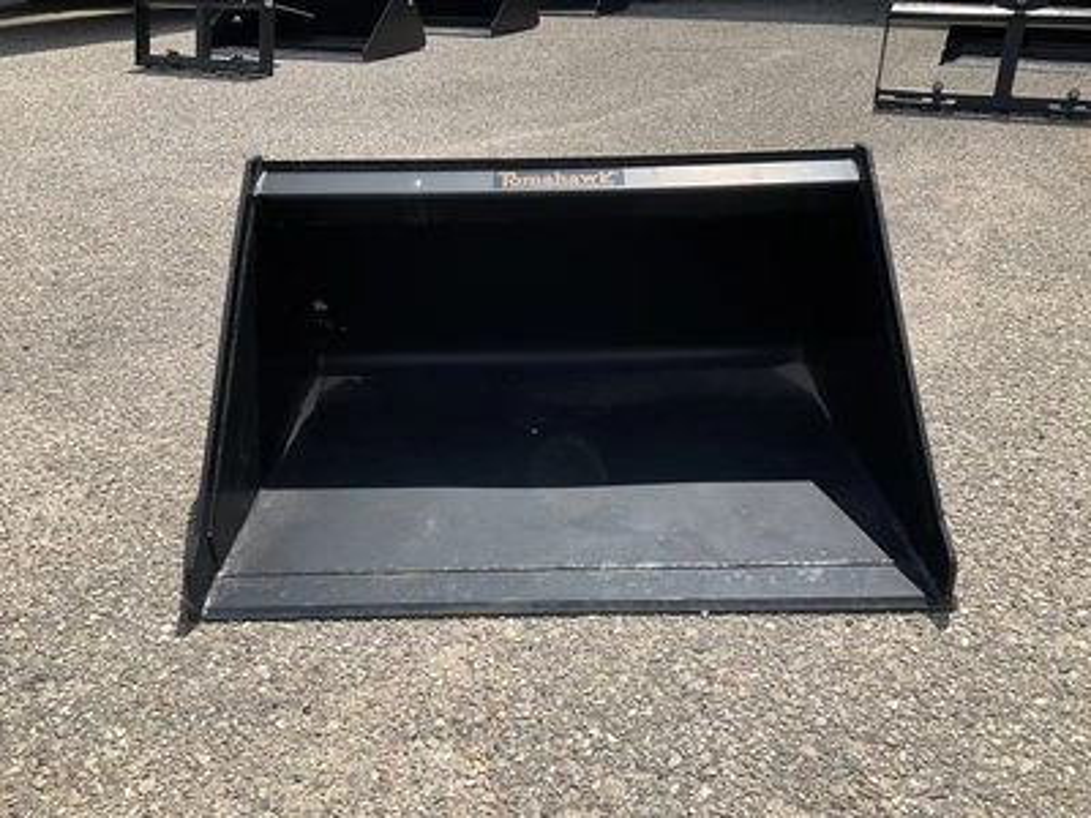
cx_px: 546
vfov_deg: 48.2
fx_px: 914
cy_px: 409
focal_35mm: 29
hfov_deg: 61.7
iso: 25
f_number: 1.8
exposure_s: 1/1626
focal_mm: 3
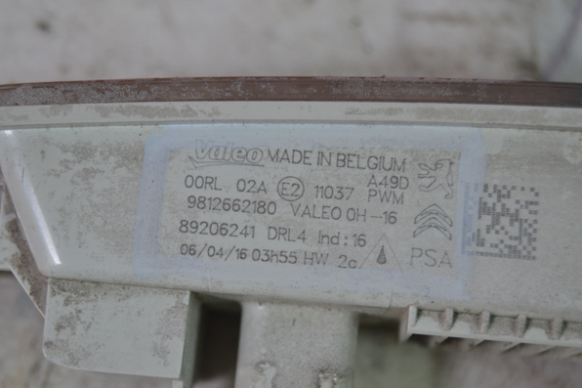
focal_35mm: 89
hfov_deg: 23.0
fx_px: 1431
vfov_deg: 15.4
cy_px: 199
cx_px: 288
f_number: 5.6
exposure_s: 1/60
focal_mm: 55
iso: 800
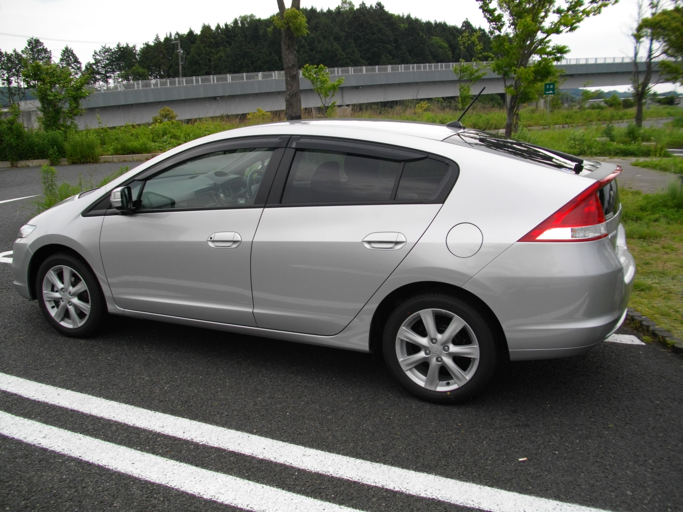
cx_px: 342
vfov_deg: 44.2
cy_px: 256
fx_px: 631
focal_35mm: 32
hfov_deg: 56.8
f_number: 2.9
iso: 100
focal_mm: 5.7
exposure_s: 1/200
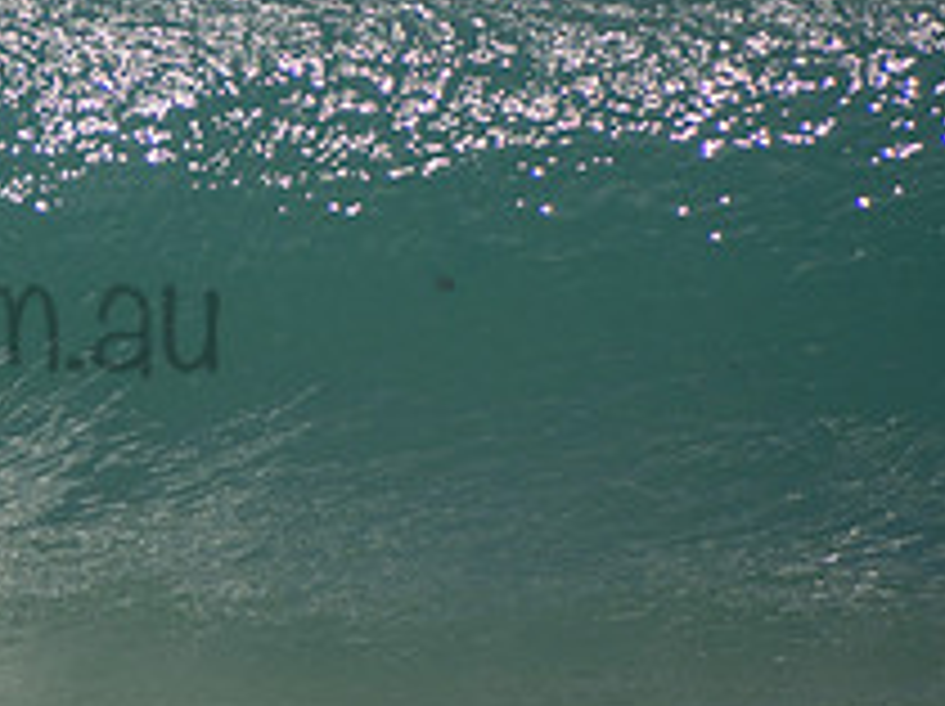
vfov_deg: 0.9
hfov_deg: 1.2
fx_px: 43466
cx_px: -256
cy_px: 268
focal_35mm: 1594
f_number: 5.6
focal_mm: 400
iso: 200
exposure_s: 1/1250
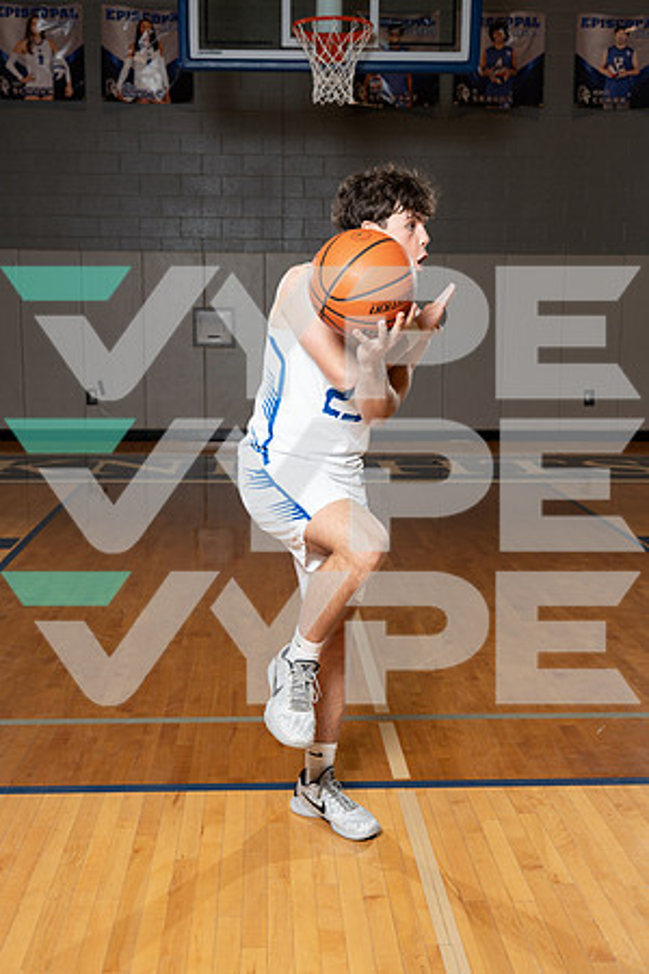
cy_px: 487
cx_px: 324
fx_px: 1136
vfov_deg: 46.4
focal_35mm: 42
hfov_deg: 31.9
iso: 400
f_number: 5.6
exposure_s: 1/250
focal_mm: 42
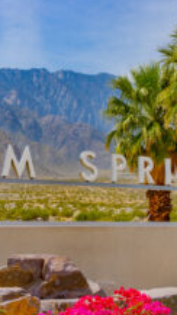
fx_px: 634
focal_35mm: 76
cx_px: 113
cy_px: 199
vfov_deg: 27.8
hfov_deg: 15.9
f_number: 16
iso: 100
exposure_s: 1/50
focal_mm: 35
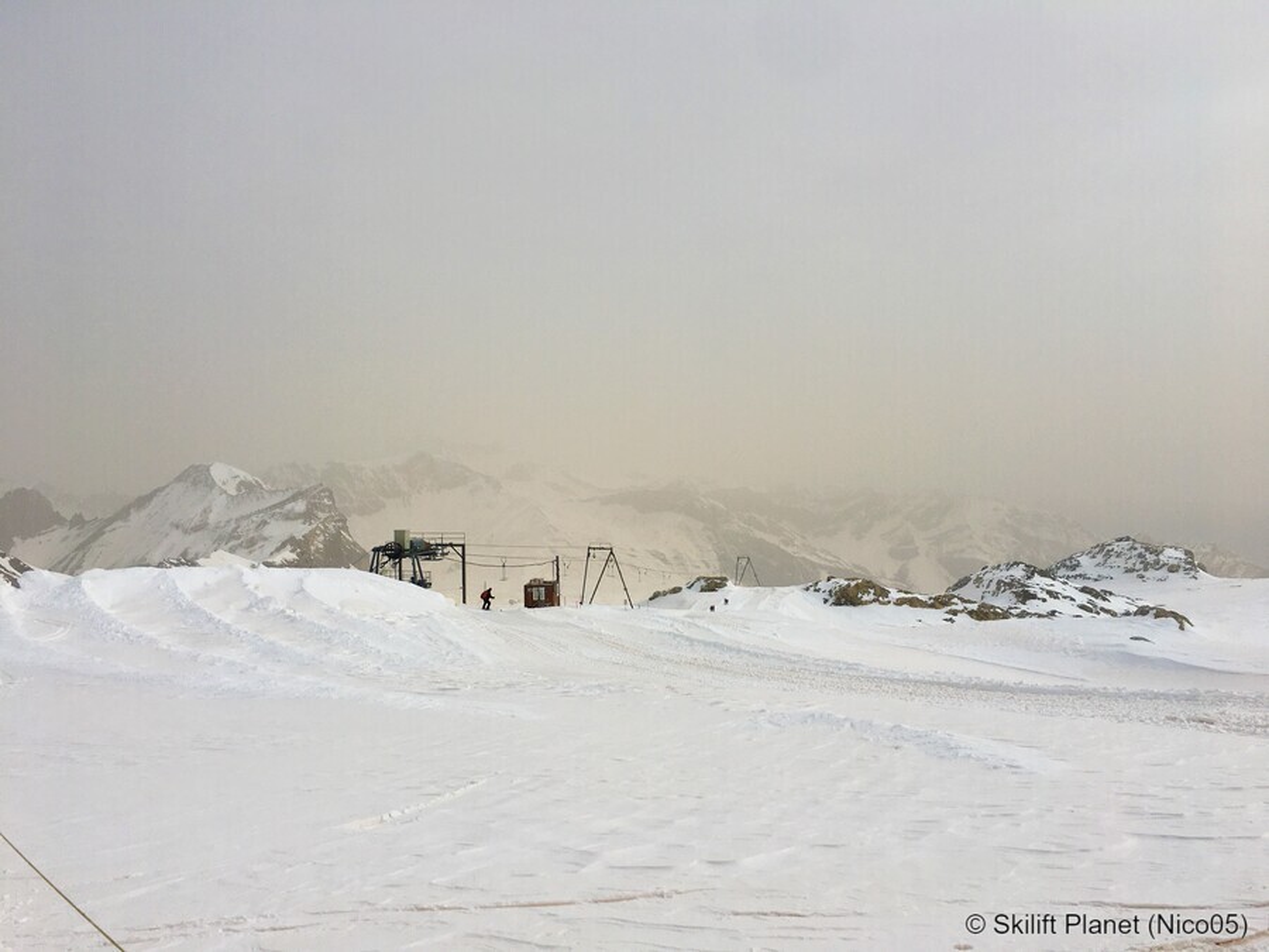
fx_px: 1063
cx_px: 634
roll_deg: -0.5
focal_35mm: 29
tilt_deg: -2.0
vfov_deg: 48.2
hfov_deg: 61.7
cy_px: 476
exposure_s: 1/7692
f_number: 2.2
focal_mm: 4.15
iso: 25
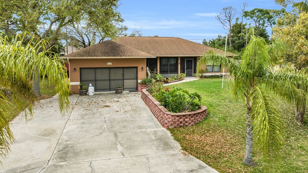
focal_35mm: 27
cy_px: 66
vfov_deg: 42.6
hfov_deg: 69.9
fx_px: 220
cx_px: 158
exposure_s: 1/30
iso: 100
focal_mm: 12.29
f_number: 4
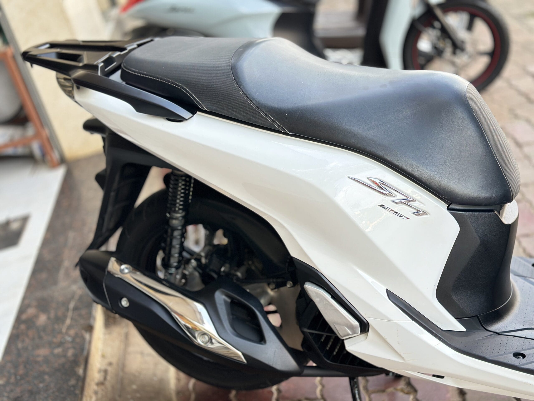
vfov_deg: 30.3
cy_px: 200
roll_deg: +16.7
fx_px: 740
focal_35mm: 48
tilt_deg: -24.0
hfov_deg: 39.7
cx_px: 267
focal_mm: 6.86
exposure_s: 1/268
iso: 80
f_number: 1.78
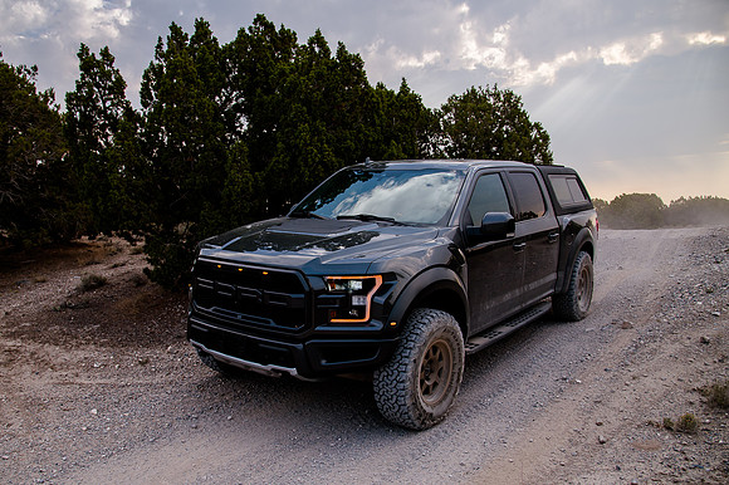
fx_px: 568
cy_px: 270
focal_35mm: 28
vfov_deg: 46.1
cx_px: 312
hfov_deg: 65.0
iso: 200
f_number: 5.6
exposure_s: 1/400
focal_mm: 24
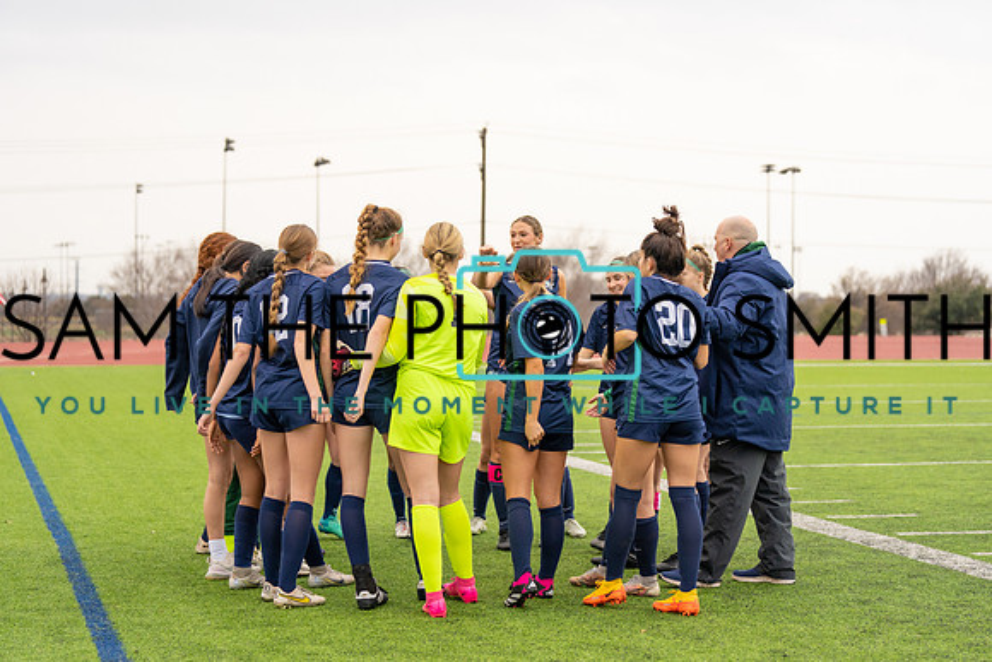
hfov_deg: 28.8
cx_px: 496
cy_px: 331
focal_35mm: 70
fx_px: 1929
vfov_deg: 19.5
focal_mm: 70
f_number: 2.8
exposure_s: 1/1250
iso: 640
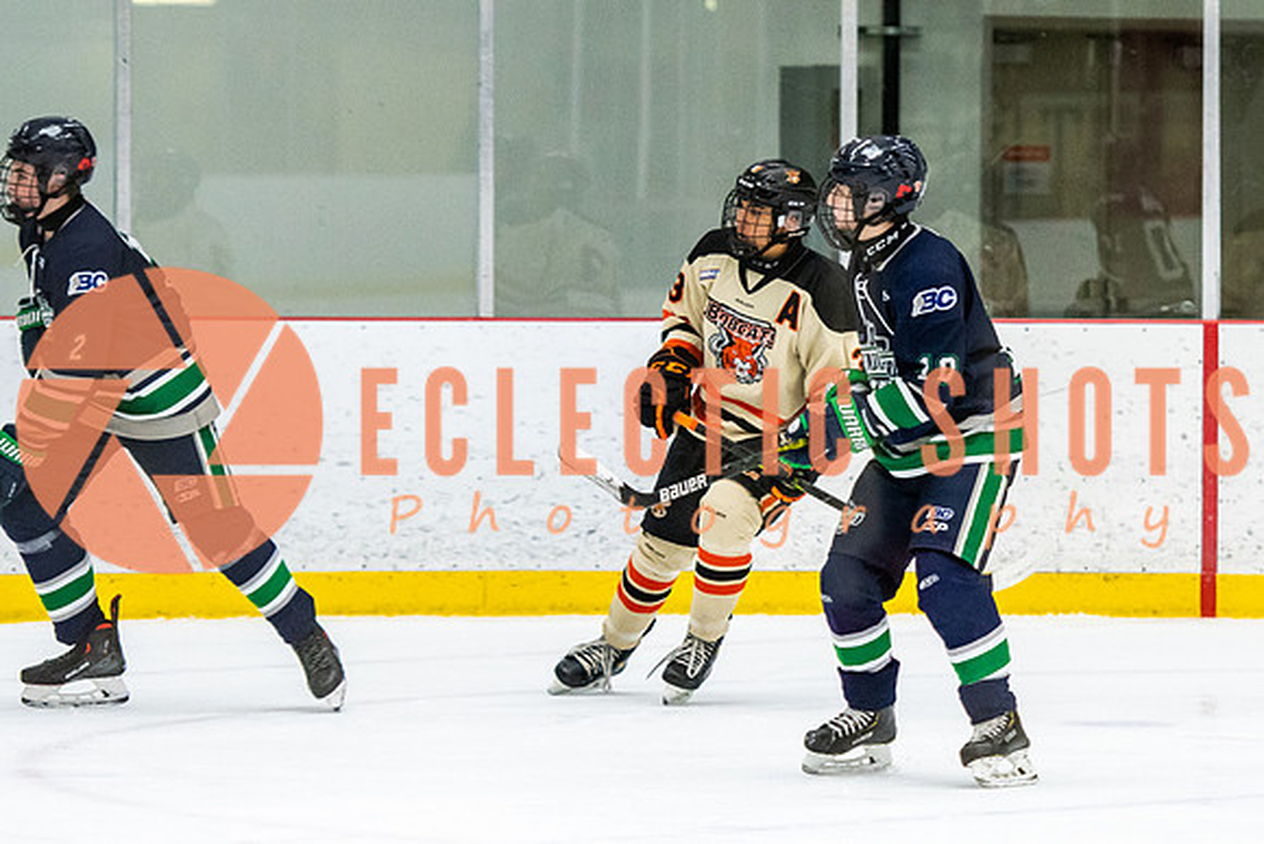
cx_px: 946
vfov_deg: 5.0
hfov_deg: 7.4
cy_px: 422
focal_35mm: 277
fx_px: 9729
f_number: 2.8
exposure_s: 1/640
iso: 1800
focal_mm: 120
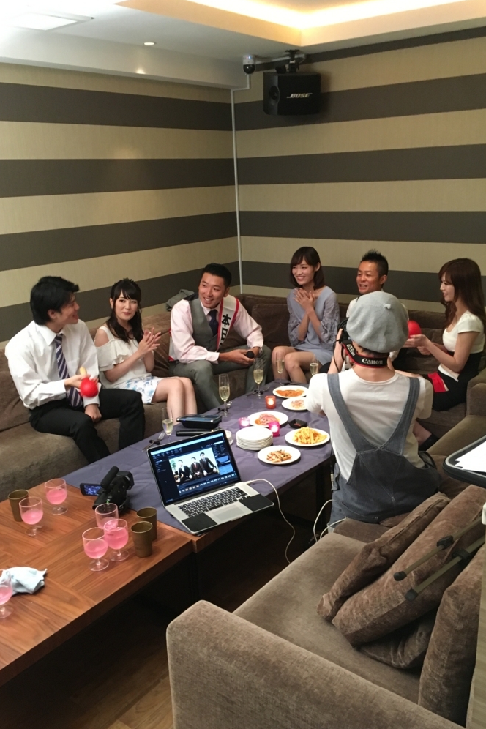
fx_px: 628
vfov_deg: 60.3
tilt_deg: -14.4
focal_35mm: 31
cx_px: 261
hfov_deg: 42.3
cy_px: 371
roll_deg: +2.0
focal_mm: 4.15
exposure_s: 1/24
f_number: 2.2
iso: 200
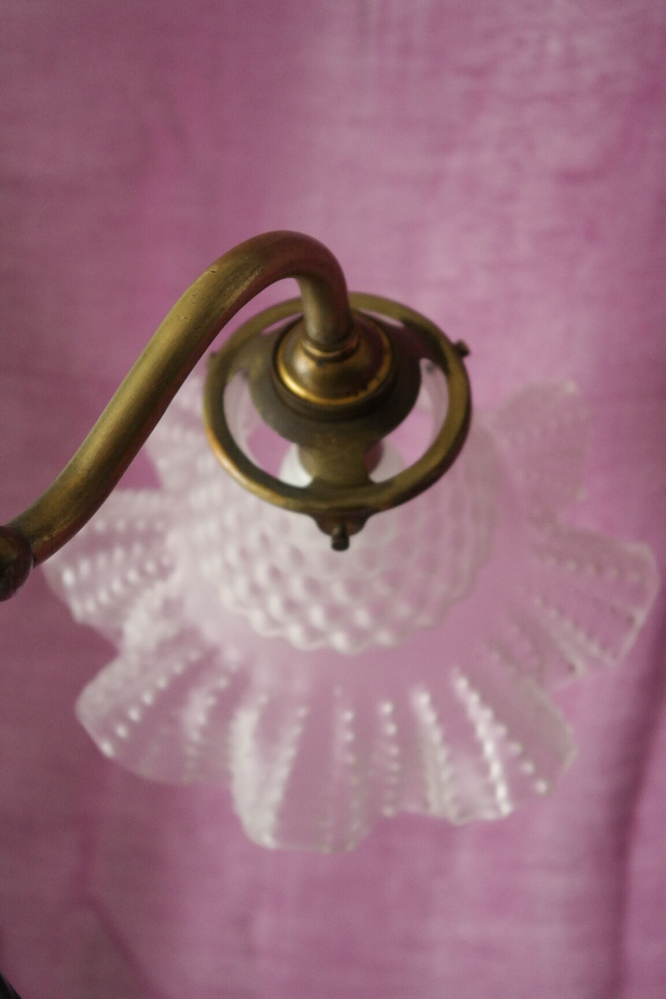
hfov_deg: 17.7
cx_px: 333
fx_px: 2137
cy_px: 500
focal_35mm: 77
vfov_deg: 26.3
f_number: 5.6
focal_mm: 50
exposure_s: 1/30
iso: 1600
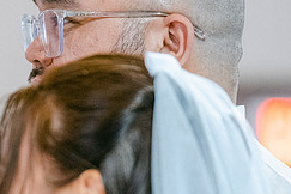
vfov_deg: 2.7
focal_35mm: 508
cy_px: 105
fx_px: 4106
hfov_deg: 4.1
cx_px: 95
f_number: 2.8
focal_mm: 140
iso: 2500
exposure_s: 1/80
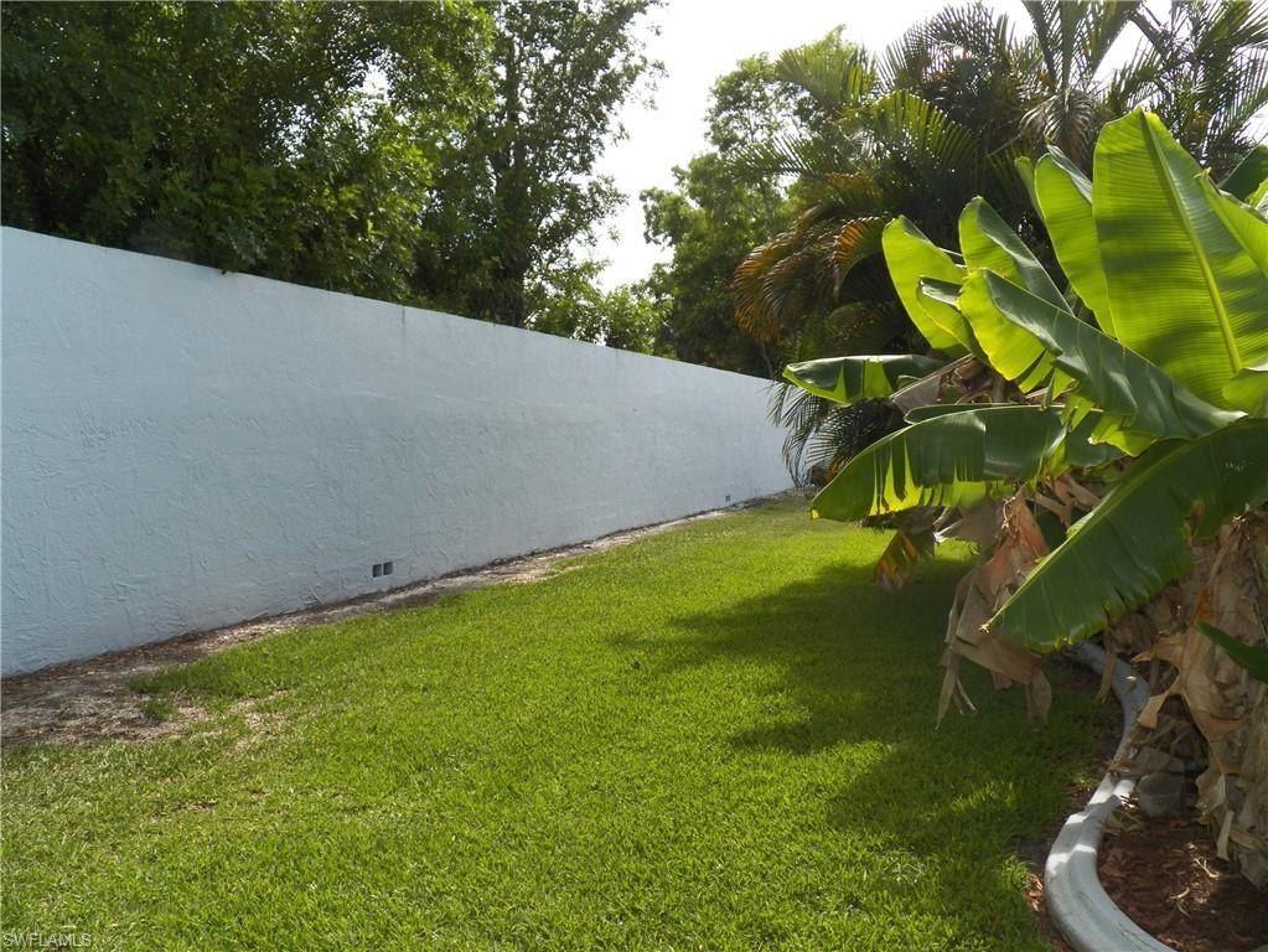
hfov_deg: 63.4
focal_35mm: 28
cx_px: 634
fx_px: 1026
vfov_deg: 49.8
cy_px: 476
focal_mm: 4.9
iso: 125
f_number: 4
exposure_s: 1/800
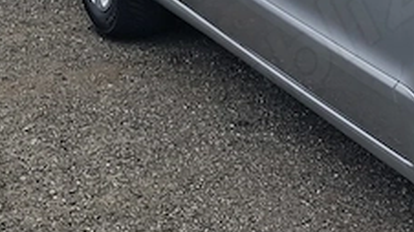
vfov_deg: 10.9
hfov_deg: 17.7
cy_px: 46
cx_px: 584
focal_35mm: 111
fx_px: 1218
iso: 50
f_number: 1.8
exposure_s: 1/504
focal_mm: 5.54
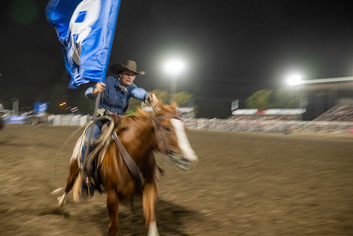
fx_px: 363
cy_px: 118
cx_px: 176
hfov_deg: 51.9
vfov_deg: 36.0
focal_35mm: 37
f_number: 4.5
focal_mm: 37
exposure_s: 1/60
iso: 3200
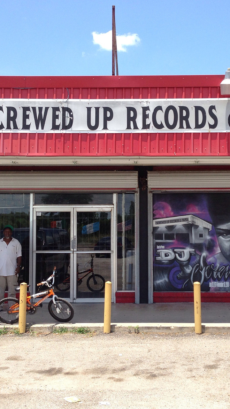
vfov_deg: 42.1
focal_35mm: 49
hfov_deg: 24.2
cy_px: 208
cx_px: 162
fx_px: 531
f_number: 2.4
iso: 50
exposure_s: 1/847
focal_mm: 4.13
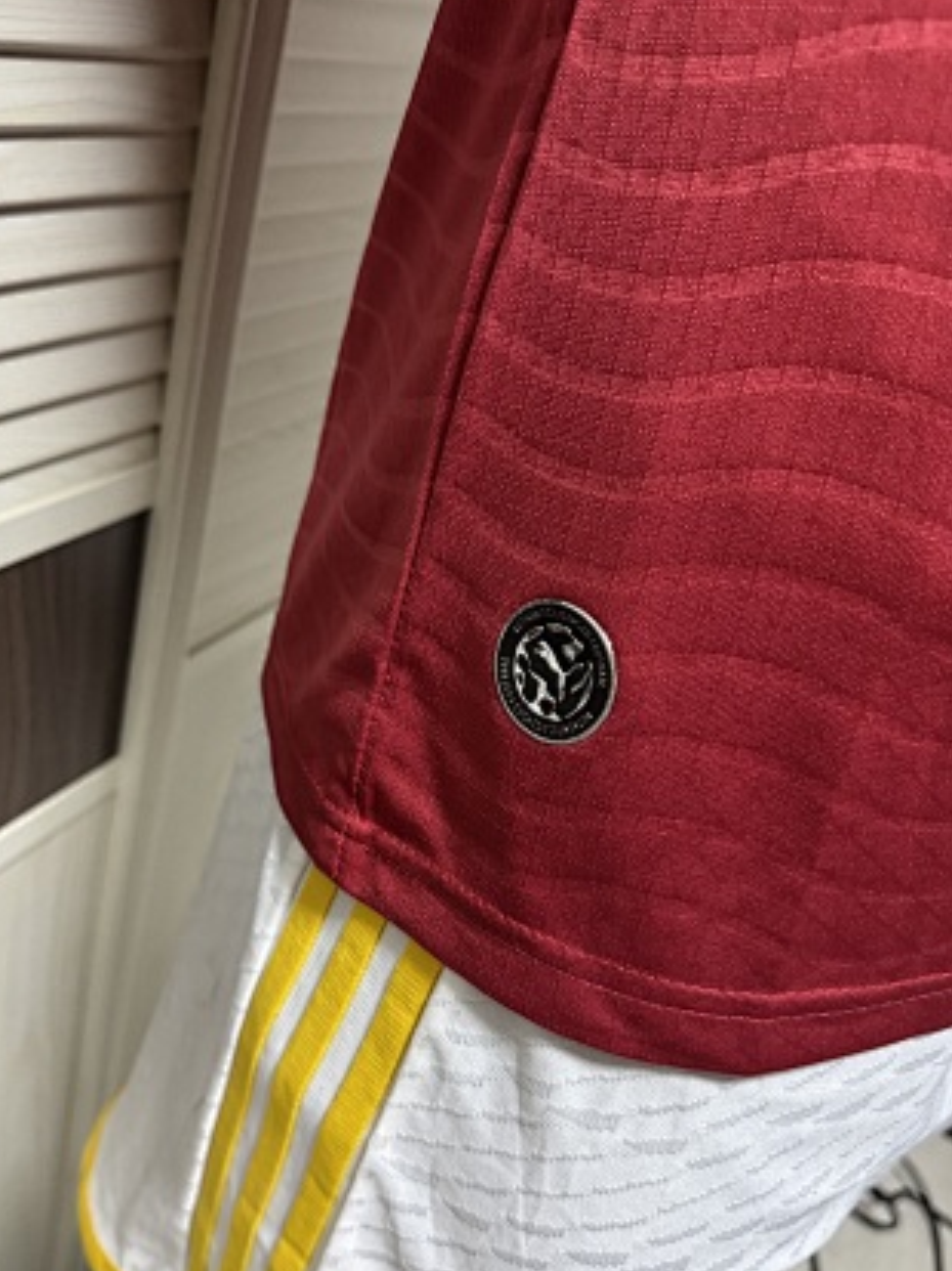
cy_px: 672
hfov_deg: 47.9
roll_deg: -15.6
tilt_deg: -32.8
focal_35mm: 29
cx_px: 385
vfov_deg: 61.6
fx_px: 1064
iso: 500
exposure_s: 1/60
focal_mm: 6.76
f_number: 1.78
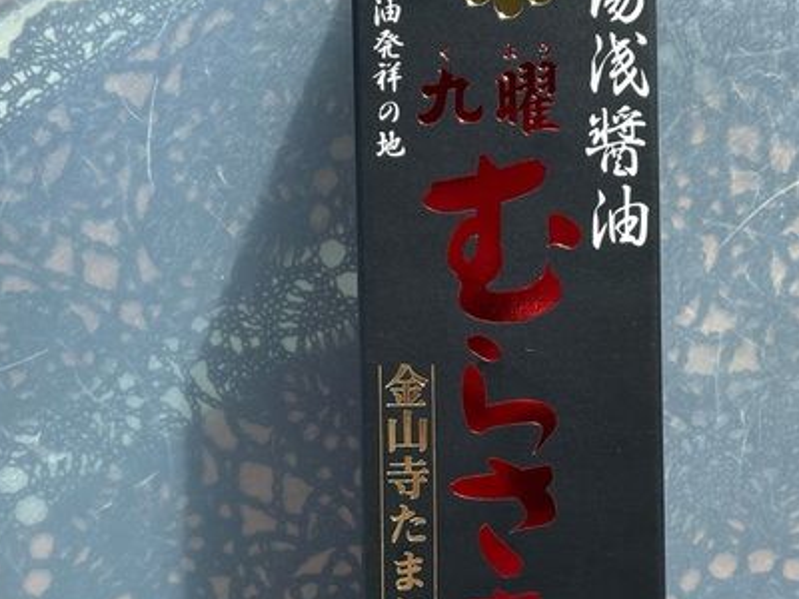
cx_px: 494
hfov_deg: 36.0
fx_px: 1223
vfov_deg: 27.4
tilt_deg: -89.3
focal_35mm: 53
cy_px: 396
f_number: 1.6
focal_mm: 4.2
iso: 32
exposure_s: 1/734
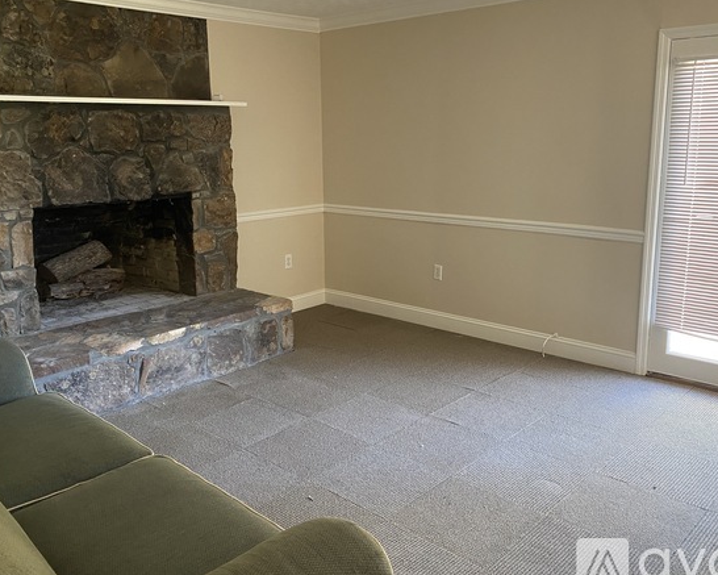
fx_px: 659
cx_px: 350
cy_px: 262
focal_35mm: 31
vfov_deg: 47.1
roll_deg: +1.3
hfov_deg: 57.2
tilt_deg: -10.7
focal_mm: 4.25
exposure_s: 1/60
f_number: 1.8
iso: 320
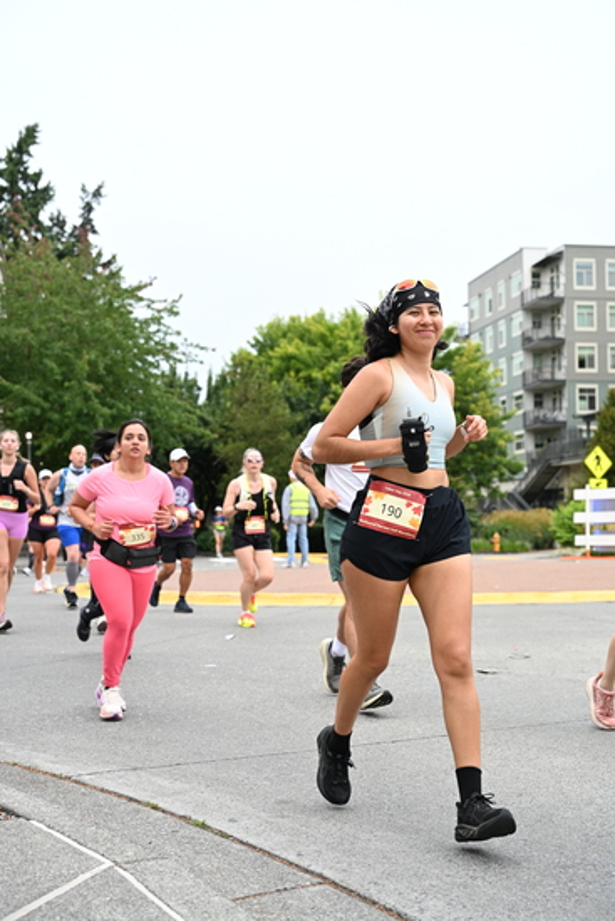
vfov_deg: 41.1
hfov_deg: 28.1
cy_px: 460
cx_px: 308
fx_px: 1229
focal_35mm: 48
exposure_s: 1/800
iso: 1600
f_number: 4
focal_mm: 48
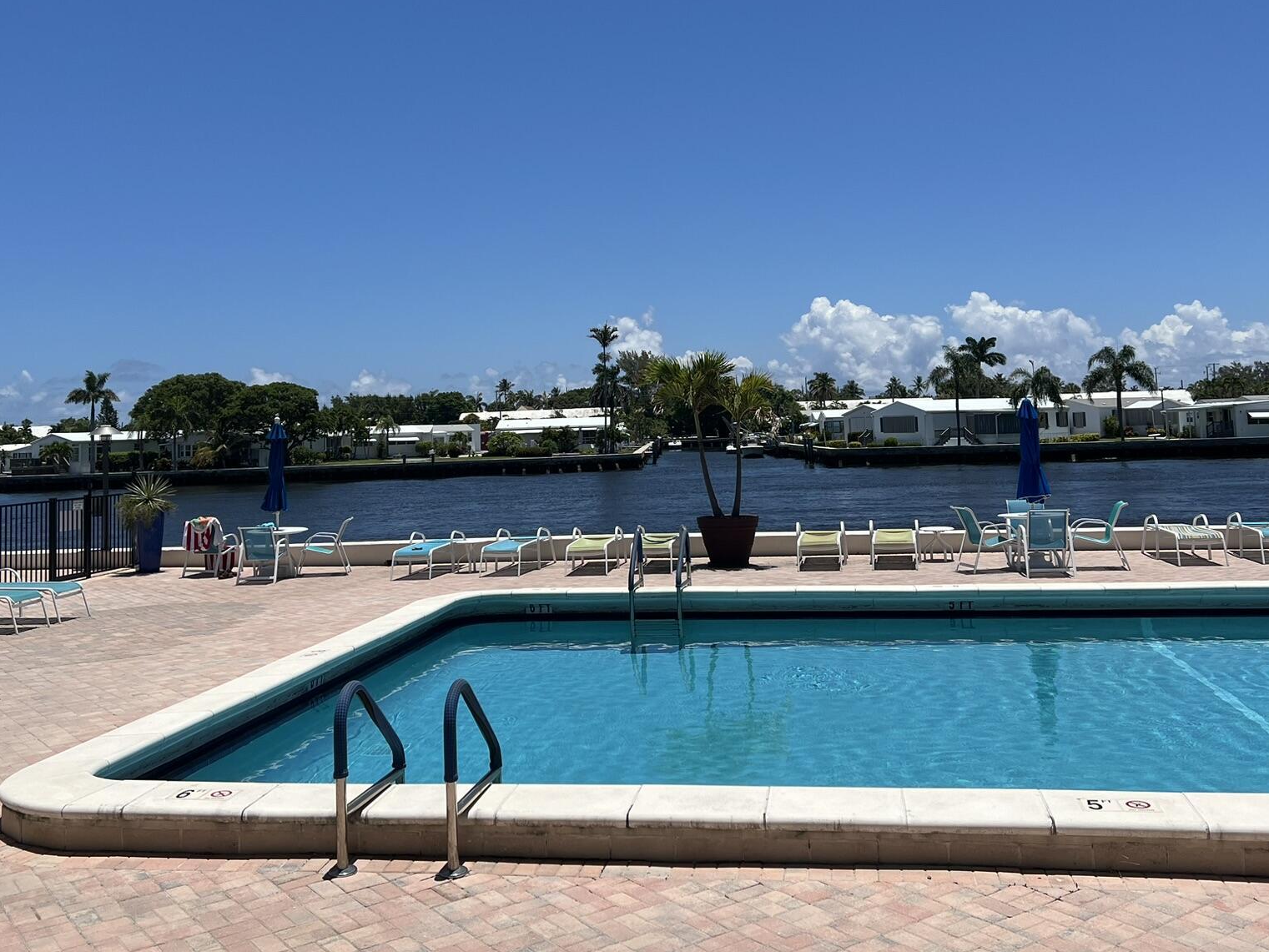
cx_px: 626
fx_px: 1283
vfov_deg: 40.3
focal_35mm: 35
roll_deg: +2.0
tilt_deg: +4.1
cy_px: 325
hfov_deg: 52.6
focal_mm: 5.7
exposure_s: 1/8696
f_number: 1.5
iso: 50
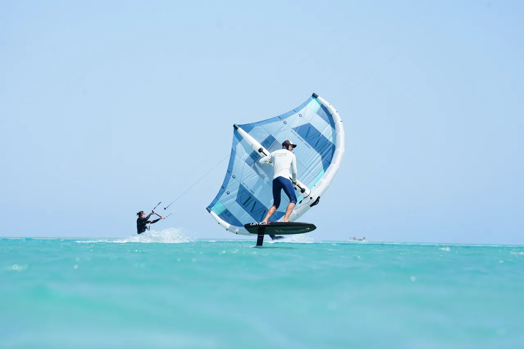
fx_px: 2911
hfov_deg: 10.3
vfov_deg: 6.9
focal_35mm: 200
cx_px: 262
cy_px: 174
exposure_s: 1/1500
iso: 400
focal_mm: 200
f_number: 6.7
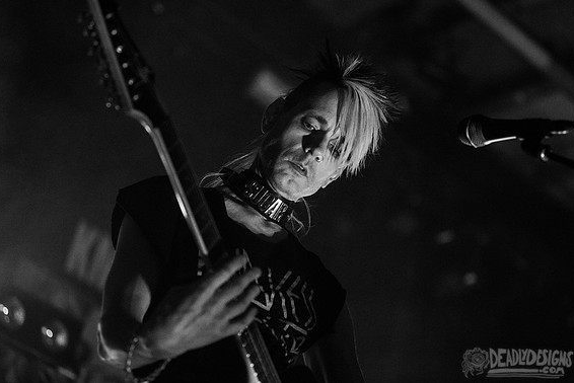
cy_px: 188
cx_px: 288
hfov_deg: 24.8
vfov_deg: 16.7
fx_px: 1308
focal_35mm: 82
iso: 3200
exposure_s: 1/400
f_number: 3.2
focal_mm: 80
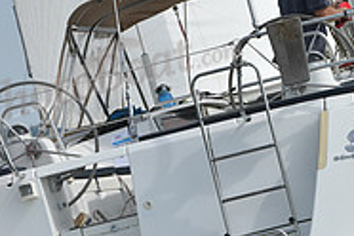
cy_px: 149
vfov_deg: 2.2
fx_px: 6116
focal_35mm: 622
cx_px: 343
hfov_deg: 3.3
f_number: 9
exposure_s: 1/1600
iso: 320
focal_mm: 200
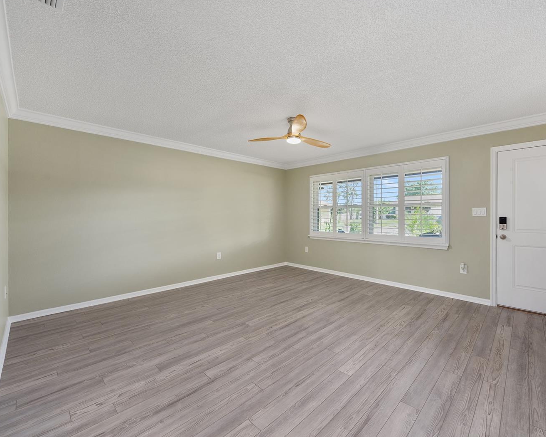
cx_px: 314
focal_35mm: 16
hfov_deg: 92.4
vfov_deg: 80.4
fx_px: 259
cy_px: 216
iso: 200
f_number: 8
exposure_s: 1/4
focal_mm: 14
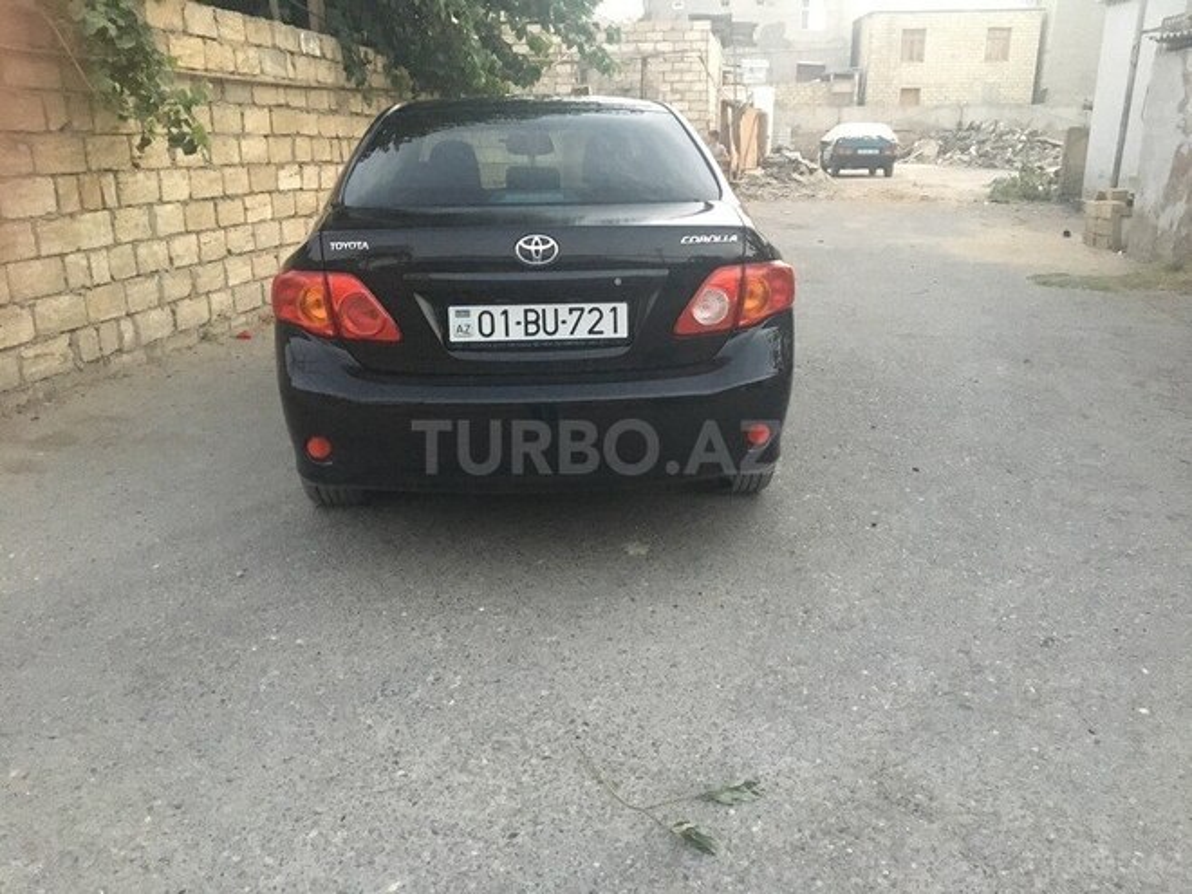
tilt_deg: -16.5
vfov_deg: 48.2
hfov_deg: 61.7
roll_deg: +0.3
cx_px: 596
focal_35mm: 29
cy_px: 447
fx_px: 999
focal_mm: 4.15
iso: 320
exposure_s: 1/17
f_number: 2.2
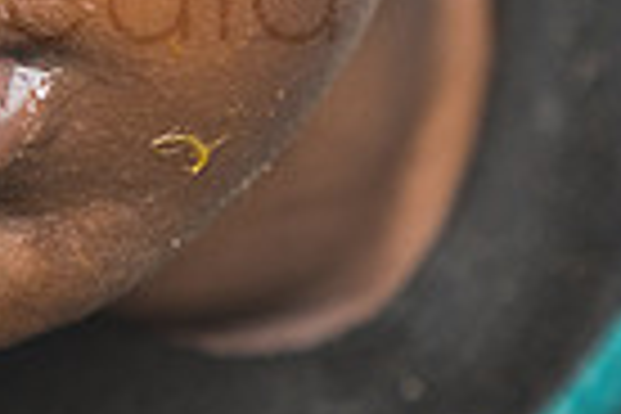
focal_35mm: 887
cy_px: 62
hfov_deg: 2.3
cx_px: -344
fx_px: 15300
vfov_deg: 1.6
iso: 640
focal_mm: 200
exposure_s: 1/200
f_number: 4
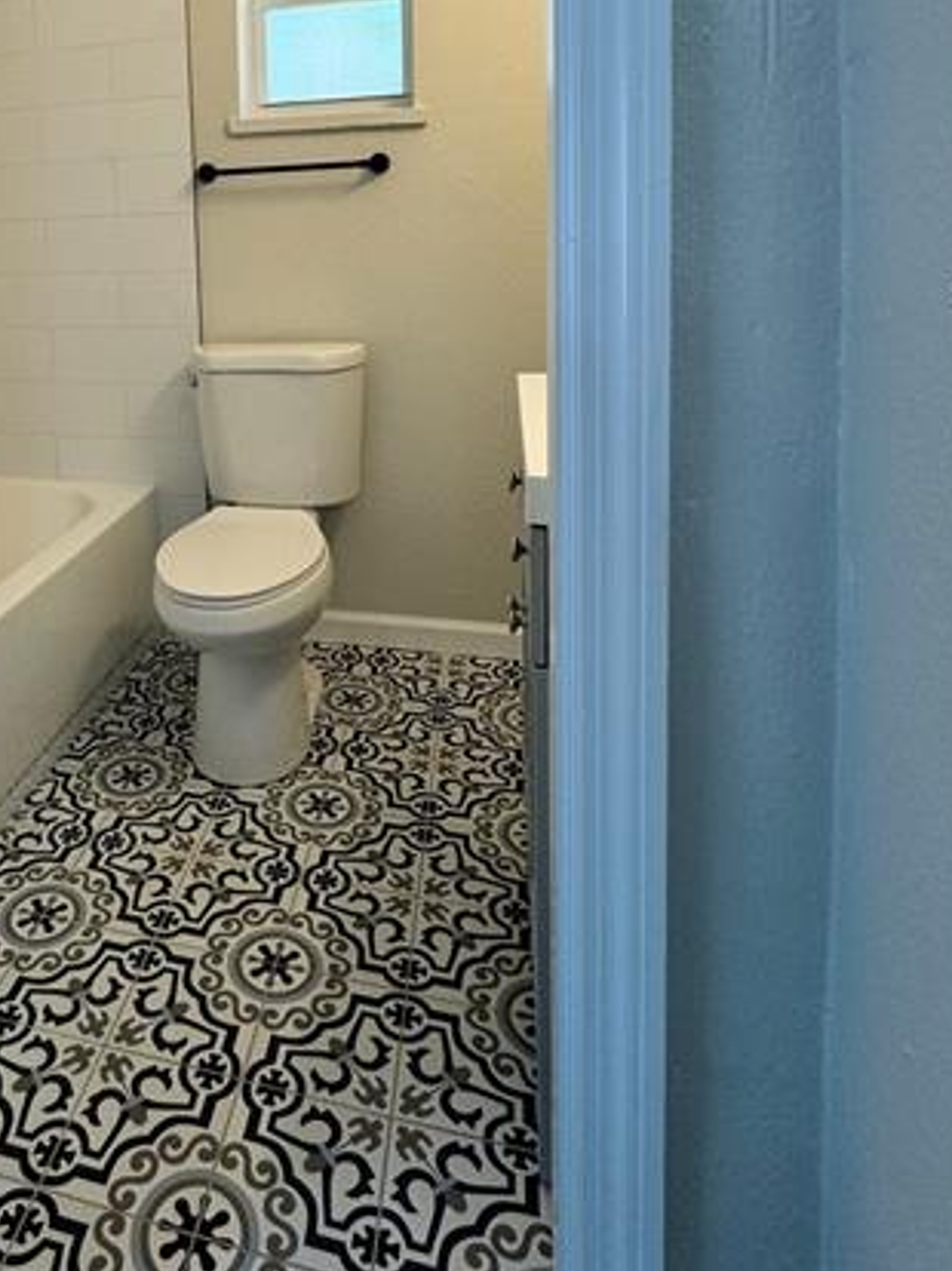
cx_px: 203
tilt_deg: -5.1
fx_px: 954
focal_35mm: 26
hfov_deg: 50.1
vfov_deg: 62.7
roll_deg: +3.0
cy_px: 292
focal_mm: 2.22
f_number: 2.2
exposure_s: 1/120
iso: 125
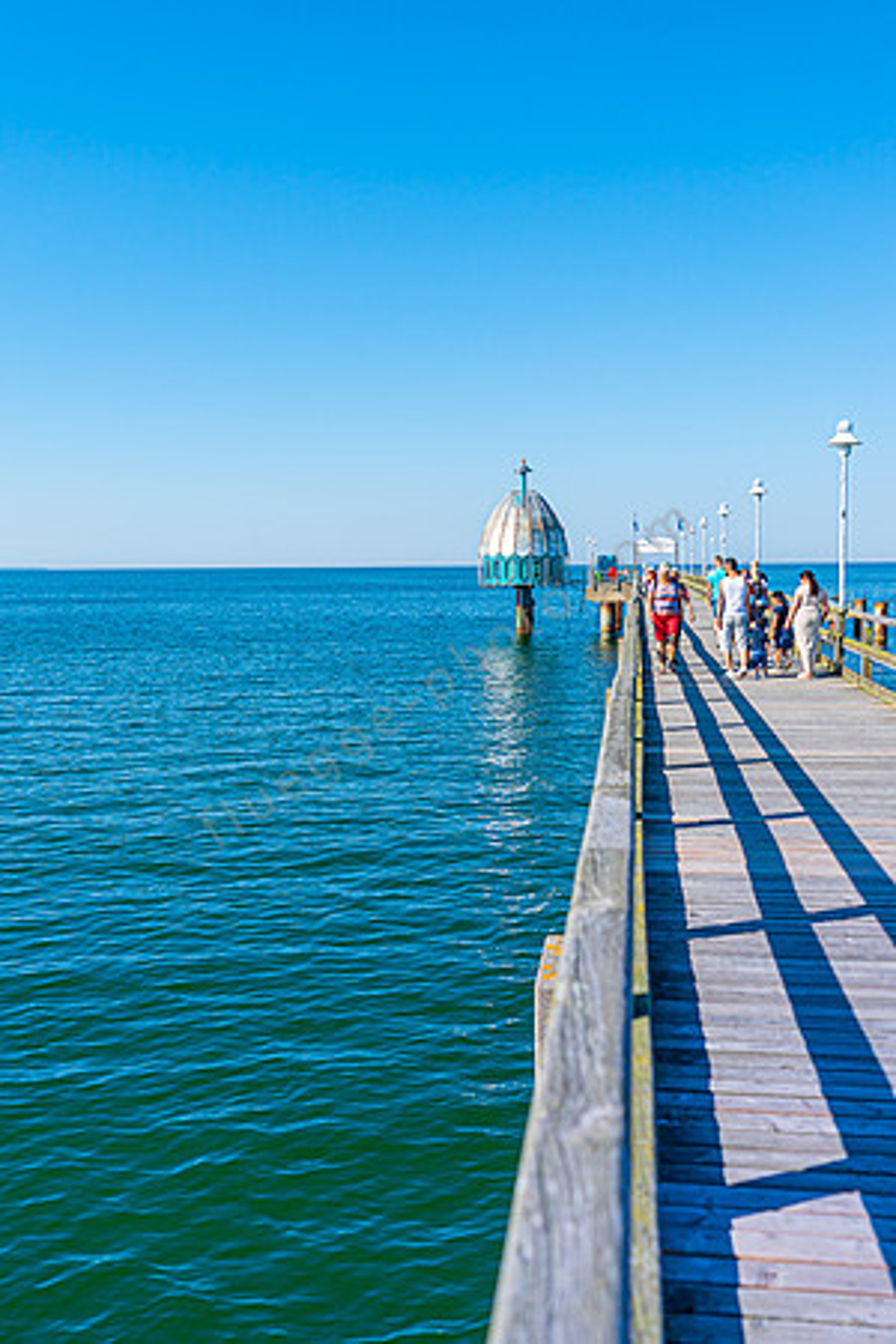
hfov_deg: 37.9
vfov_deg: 54.4
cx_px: 448
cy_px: 672
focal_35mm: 35
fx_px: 1307
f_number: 2.8
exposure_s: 1/3200
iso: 125
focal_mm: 35
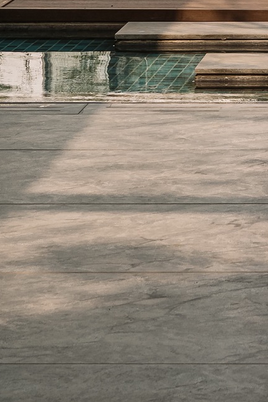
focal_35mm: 225
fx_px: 2511
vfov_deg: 8.6
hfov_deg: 6.0
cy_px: -456
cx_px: 434
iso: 100
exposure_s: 1/100
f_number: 10
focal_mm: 48
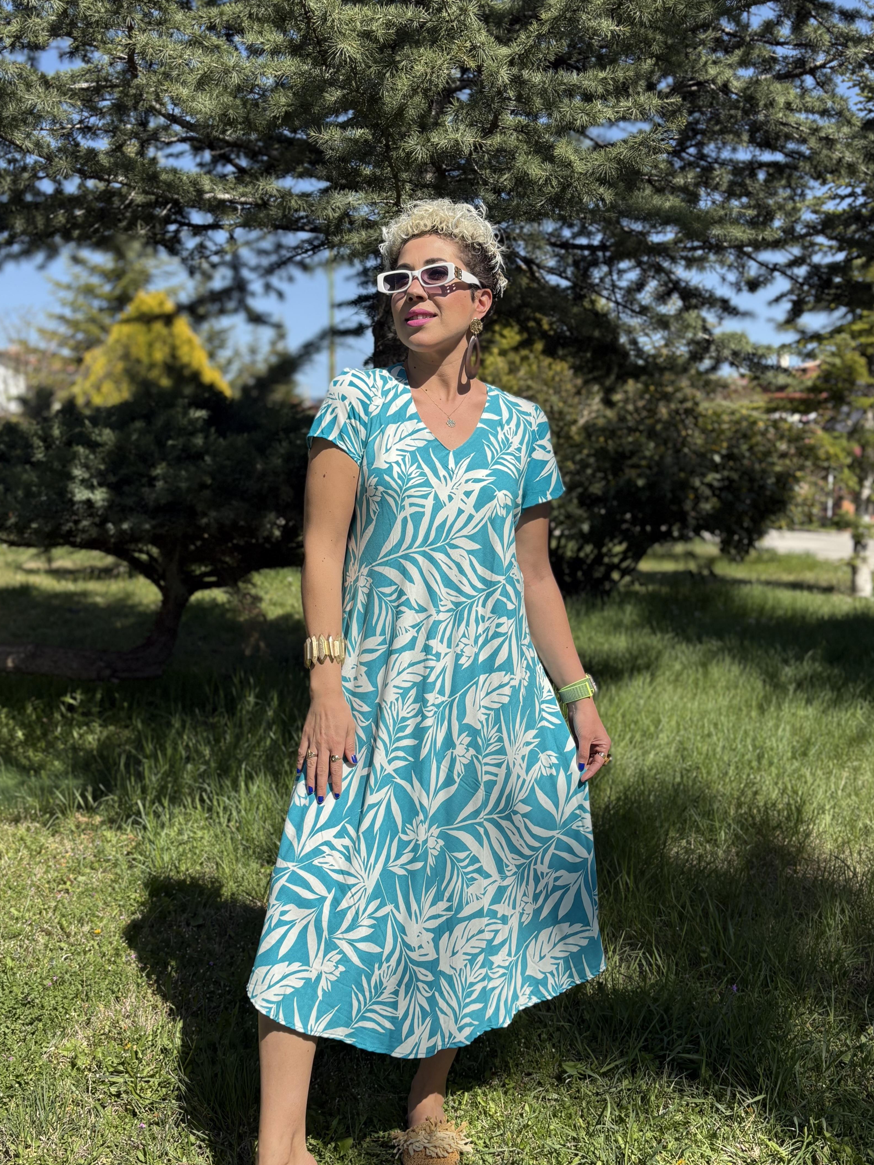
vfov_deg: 52.6
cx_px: 436
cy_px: 569
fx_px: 1178
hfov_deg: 40.7
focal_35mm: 35
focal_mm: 5.96
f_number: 1.6
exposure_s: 1/2865
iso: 50
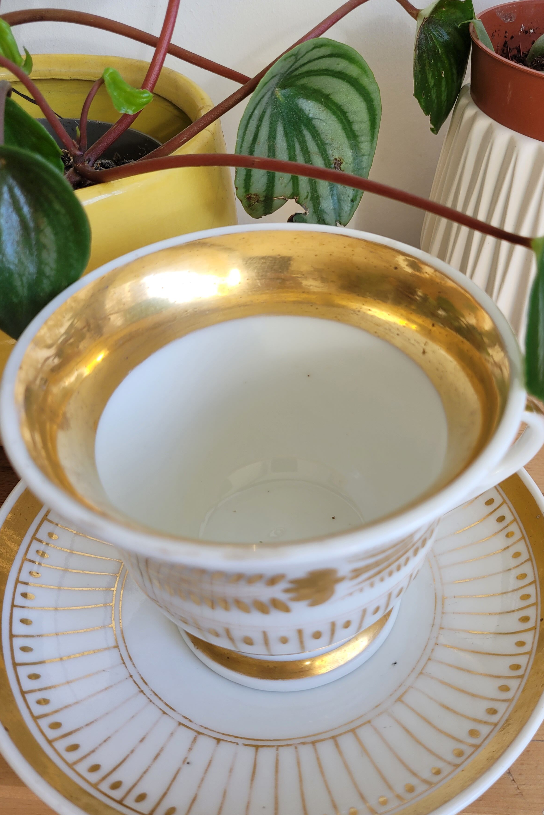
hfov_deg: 42.0
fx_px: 703
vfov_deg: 60.3
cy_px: 424
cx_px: 338
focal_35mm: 31
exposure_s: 1/100
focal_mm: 5.4
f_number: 1.8
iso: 64
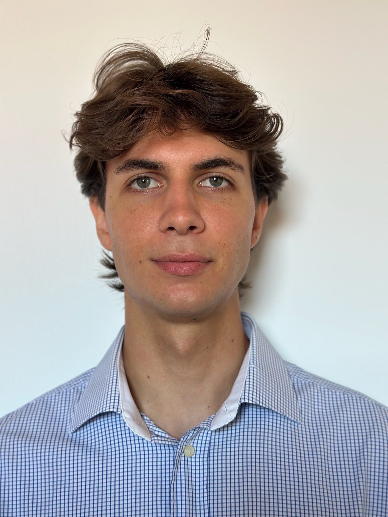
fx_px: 717
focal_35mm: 48
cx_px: 194
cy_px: 258
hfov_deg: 30.3
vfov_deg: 39.7
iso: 125
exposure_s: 1/85
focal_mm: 6.86
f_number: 1.78
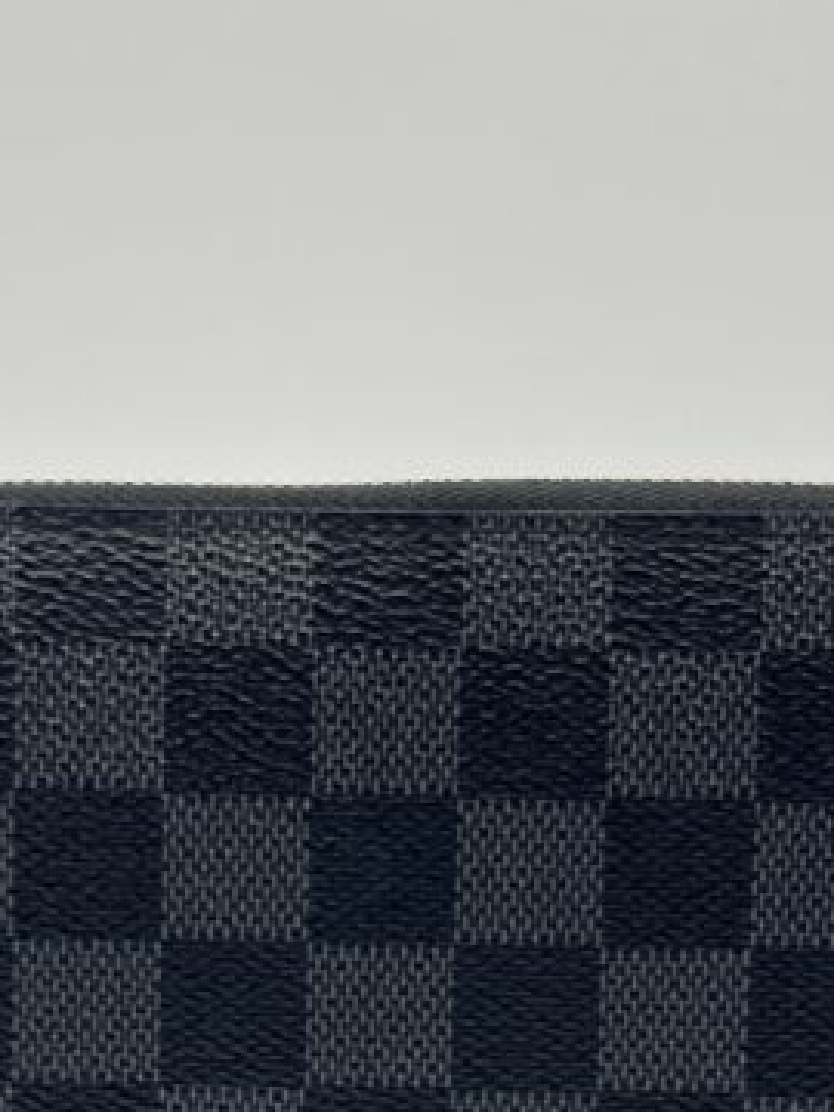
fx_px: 2377
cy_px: 976
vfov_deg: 25.6
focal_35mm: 74
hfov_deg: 19.8
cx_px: 259
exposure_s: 1/172
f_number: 1.5
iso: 40
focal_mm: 5.7
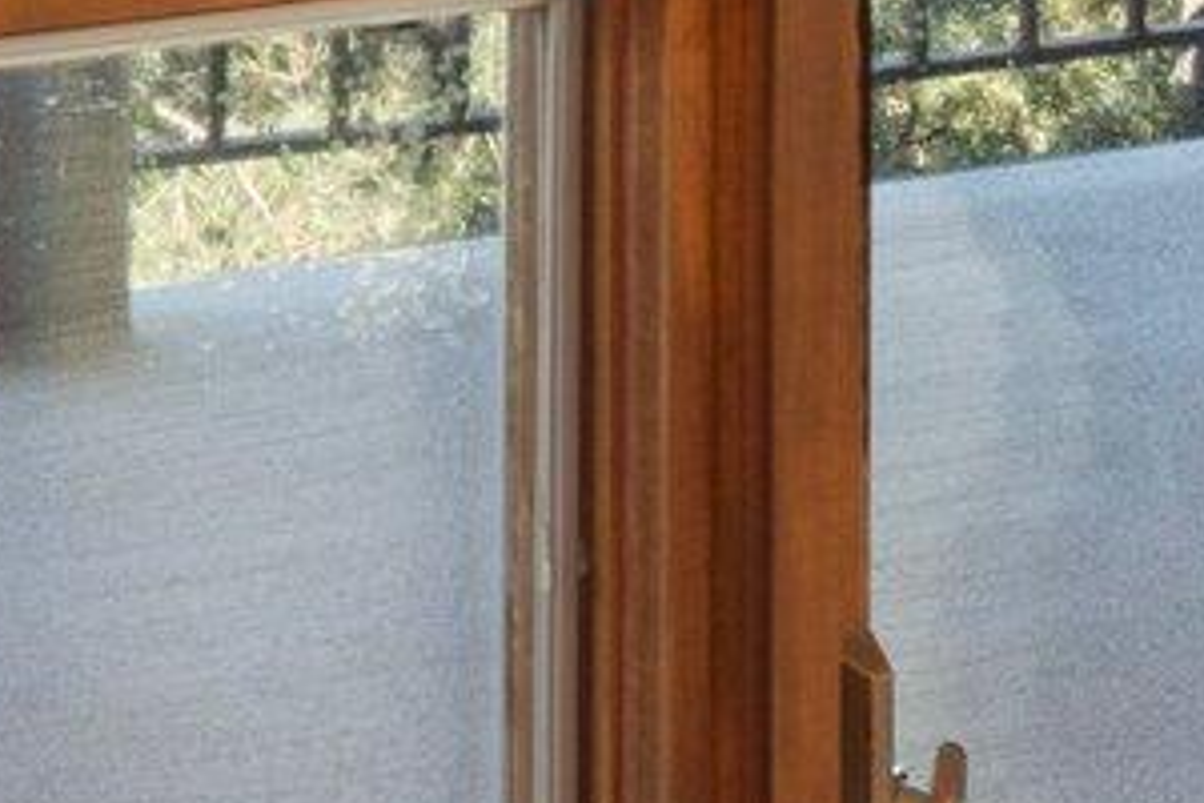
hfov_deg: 8.6
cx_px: 903
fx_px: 7993
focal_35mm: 239
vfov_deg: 5.5
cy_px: -1411
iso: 1000
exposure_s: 1/30
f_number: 8
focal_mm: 35
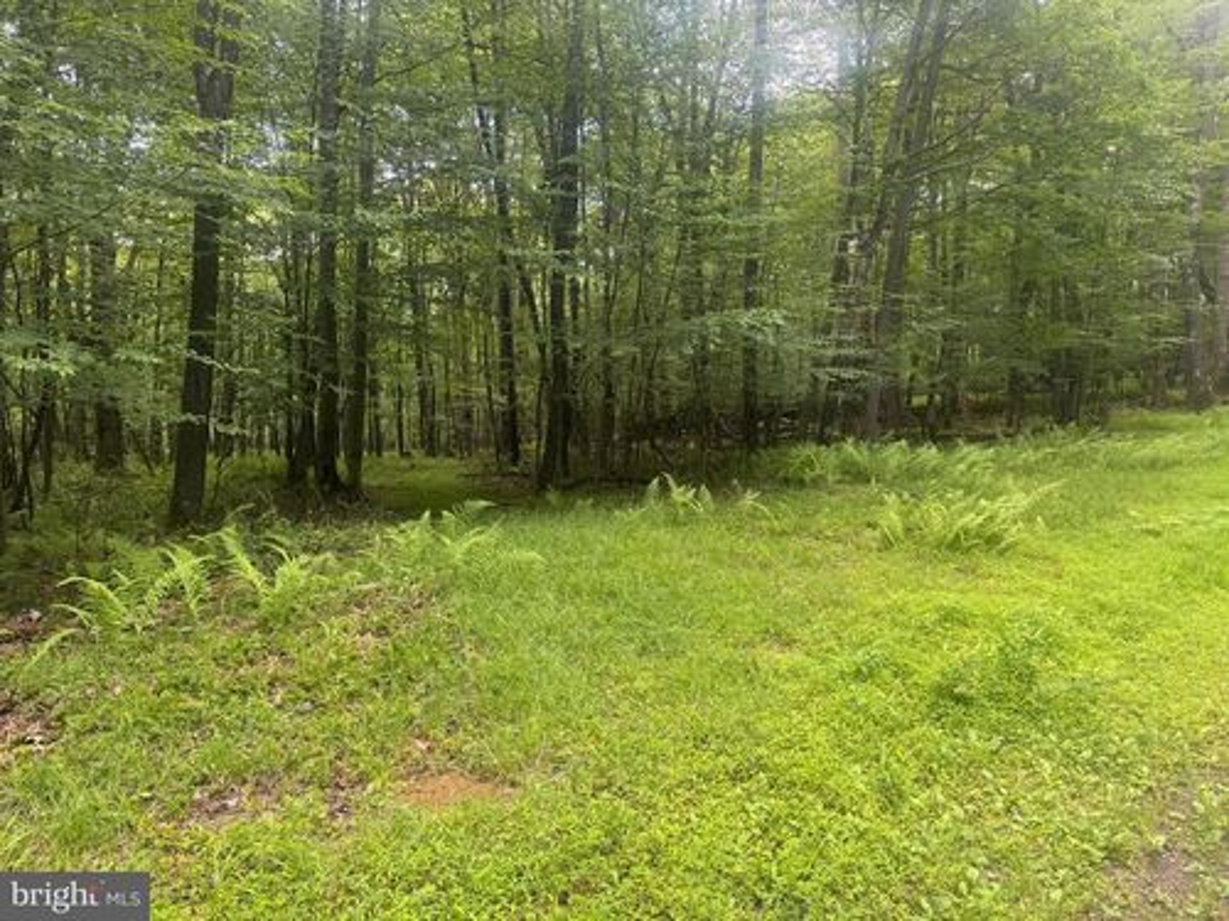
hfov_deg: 71.6
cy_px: 460
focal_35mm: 24
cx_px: 614
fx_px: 852
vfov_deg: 56.8
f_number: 1.78
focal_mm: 6.76
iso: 64
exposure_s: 1/121
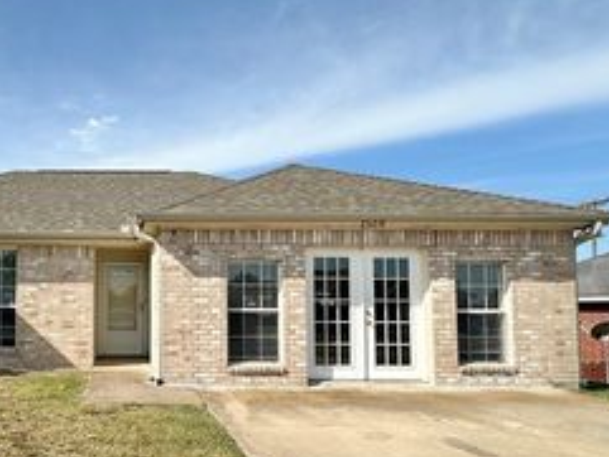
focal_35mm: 29
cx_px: 119
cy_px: 279
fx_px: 510
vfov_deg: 47.9
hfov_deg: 56.9
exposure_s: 1/2353
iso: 40
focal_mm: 2.22
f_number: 2.2
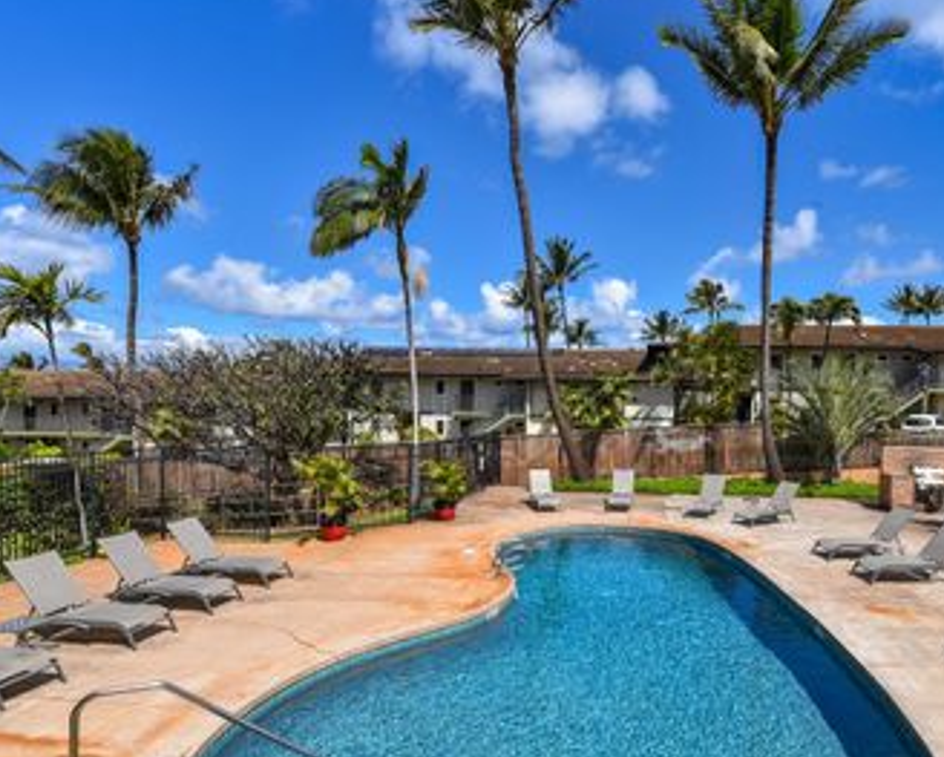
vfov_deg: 68.0
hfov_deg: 79.2
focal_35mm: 20
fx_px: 559
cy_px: 413
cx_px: 576
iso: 100
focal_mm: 14
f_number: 11
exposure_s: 1/200
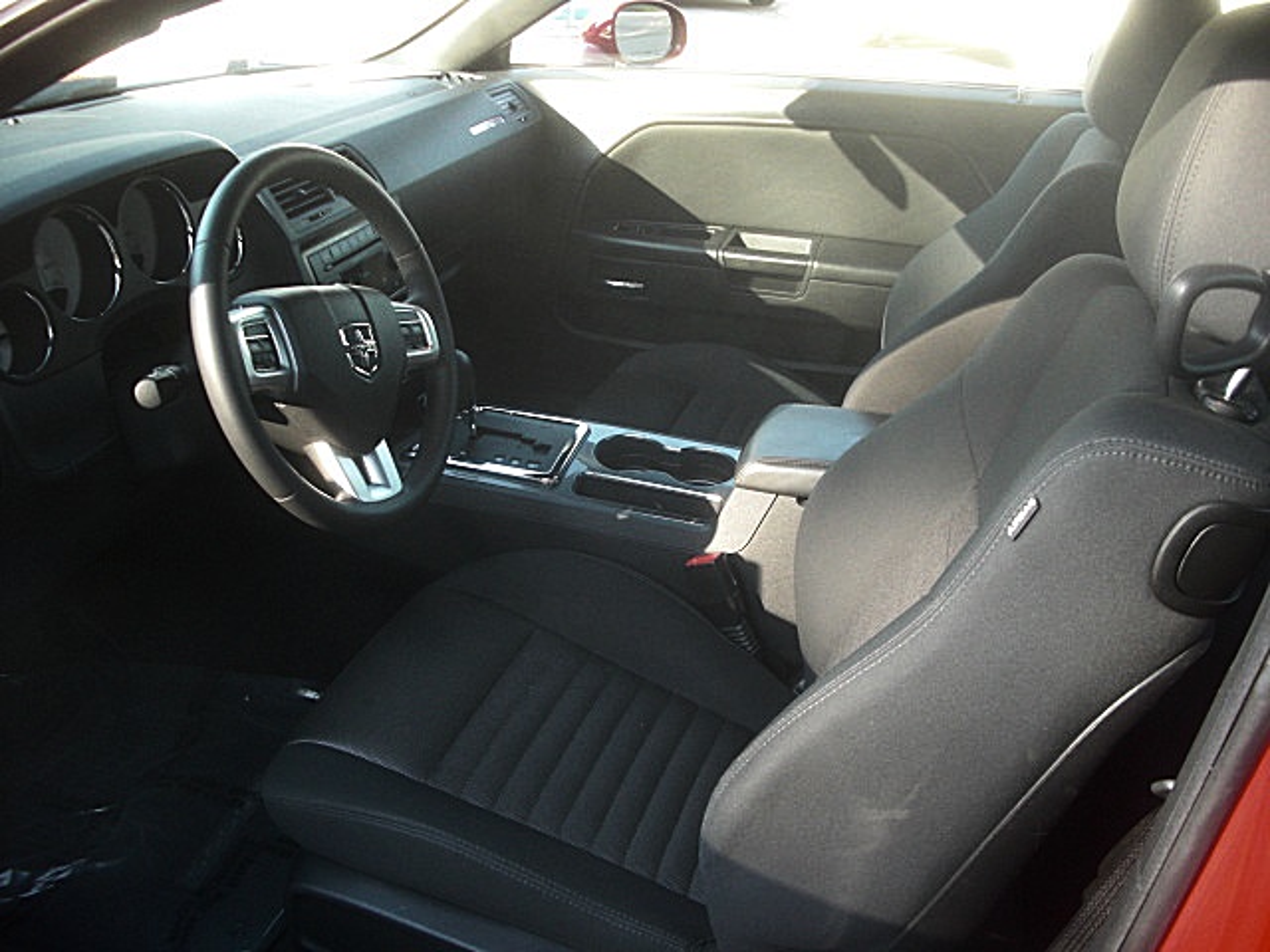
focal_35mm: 36
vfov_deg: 39.7
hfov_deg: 51.4
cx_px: 635
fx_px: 1321
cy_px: 476
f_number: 2.8
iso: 200
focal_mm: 6.3
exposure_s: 1/80
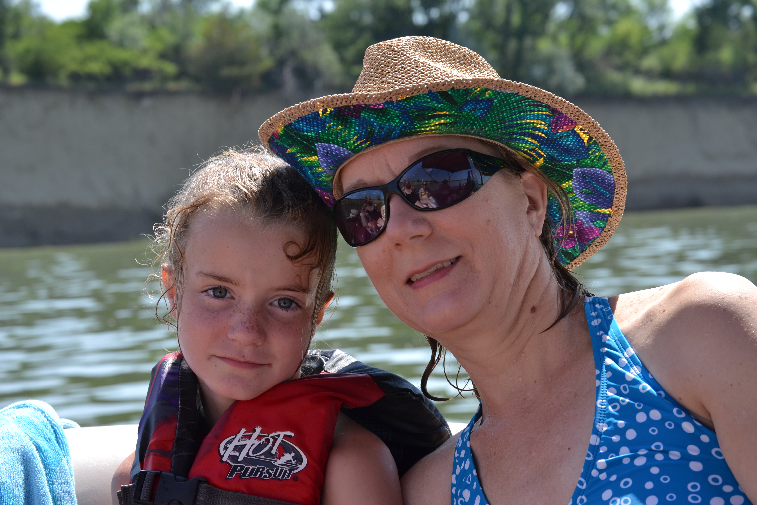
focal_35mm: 82
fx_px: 1735
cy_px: 252
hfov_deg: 24.6
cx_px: 378
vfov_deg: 16.6
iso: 100
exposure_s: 1/200
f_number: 7.1
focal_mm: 55
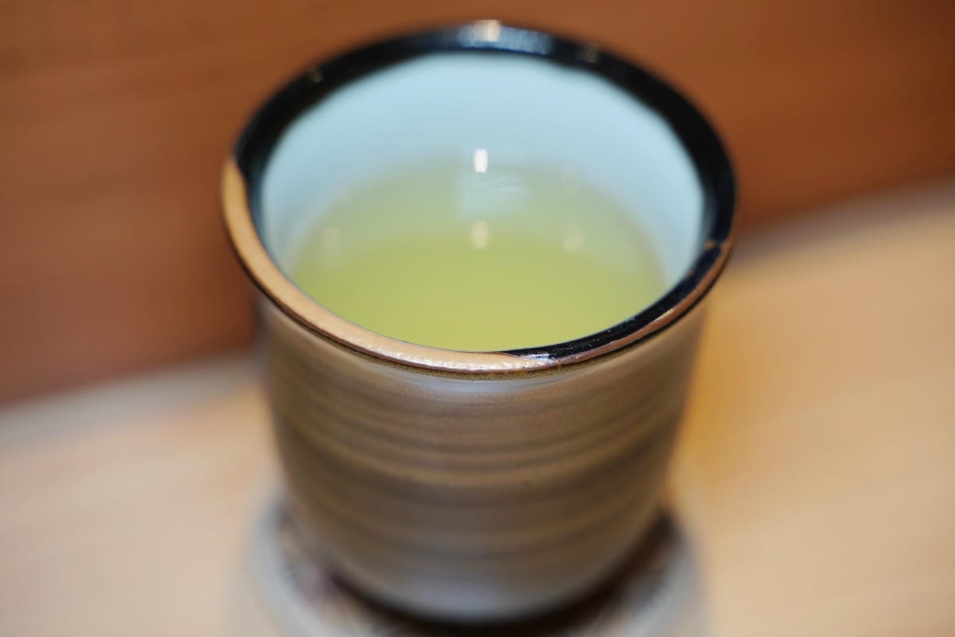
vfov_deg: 18.2
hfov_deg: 27.0
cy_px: 318
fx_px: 1989
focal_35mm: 75
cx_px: 478
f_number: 4
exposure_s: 1/80
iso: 200
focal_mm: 75
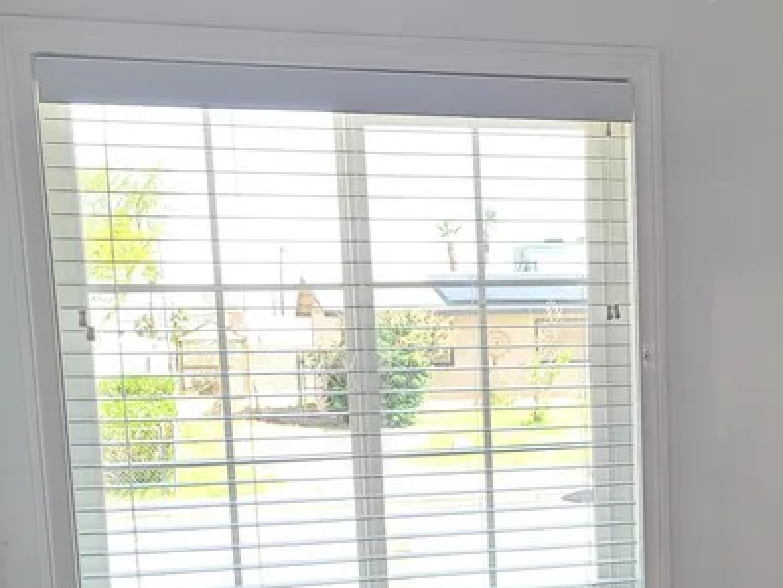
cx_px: 702
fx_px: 1516
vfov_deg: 21.4
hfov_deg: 27.9
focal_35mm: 67
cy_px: 537
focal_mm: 5.4
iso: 64
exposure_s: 1/60
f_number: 1.8
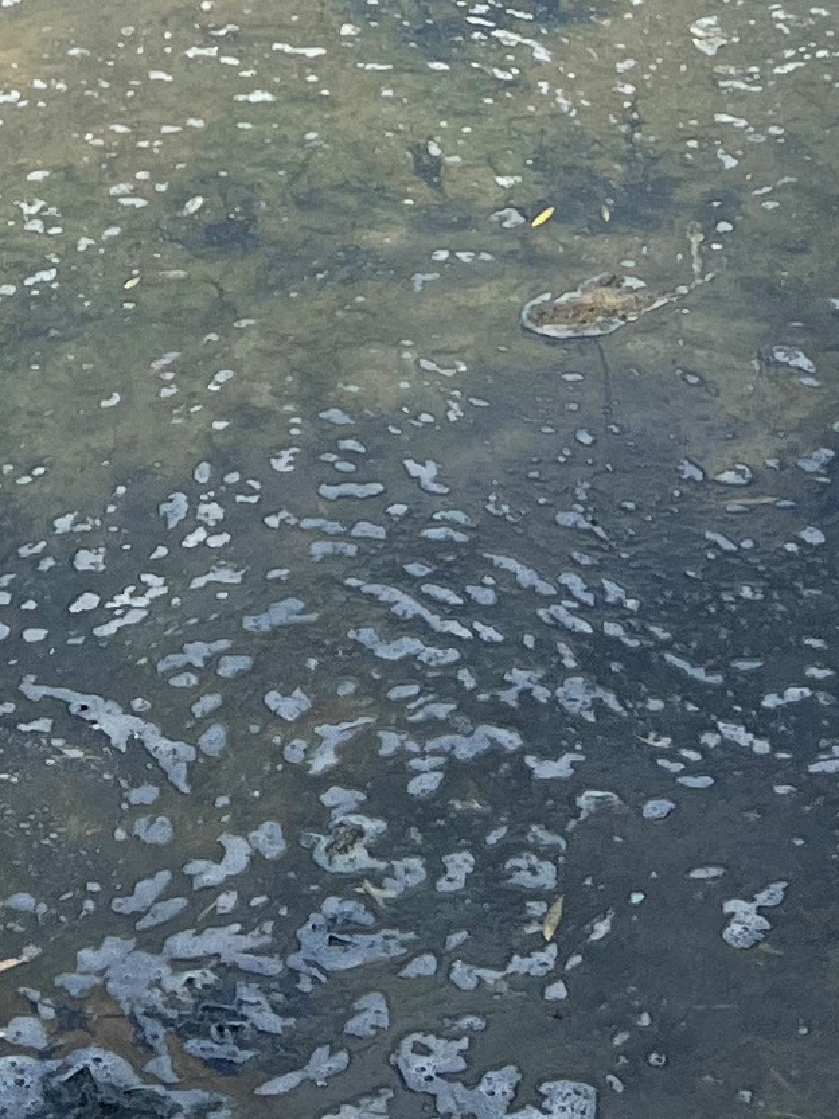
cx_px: -230
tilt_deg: +0.3
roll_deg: +0.7
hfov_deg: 11.5
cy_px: -1548
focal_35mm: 126
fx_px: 4072
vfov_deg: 12.4
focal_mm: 5.7
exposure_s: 1/4115
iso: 50
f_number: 1.5
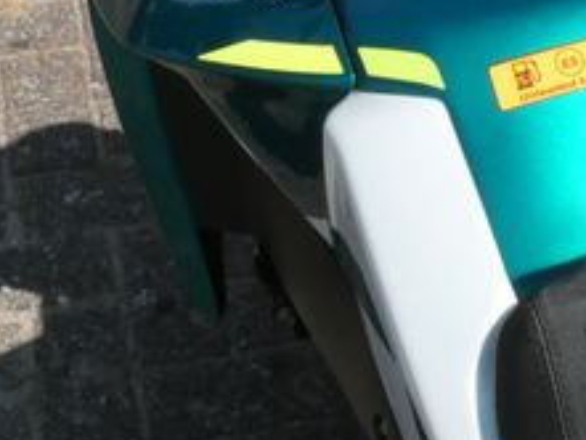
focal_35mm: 113
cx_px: 443
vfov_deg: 12.8
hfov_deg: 17.3
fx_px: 1914
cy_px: -74
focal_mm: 7.1
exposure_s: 1/2000
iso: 800
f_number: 8
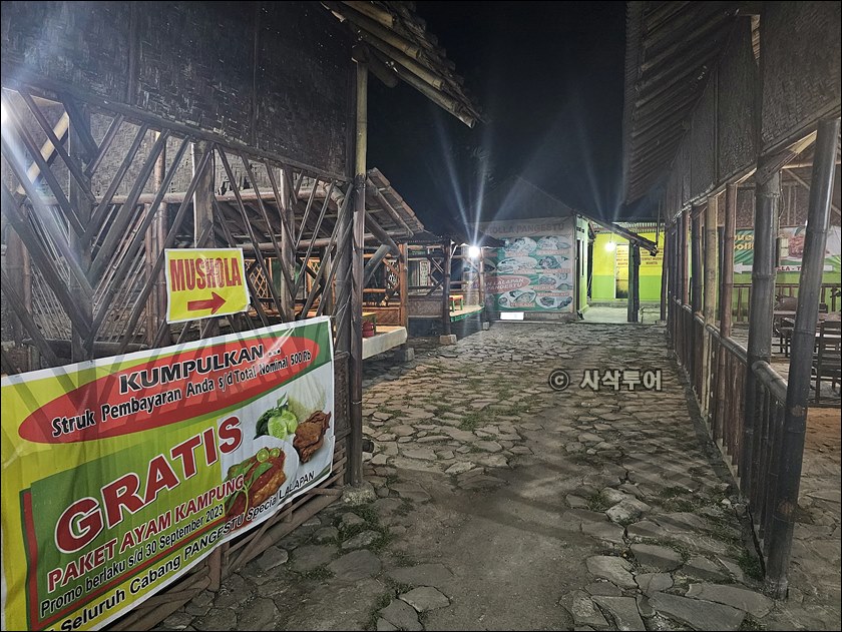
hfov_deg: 73.9
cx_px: 421
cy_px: 316
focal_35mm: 23
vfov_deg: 58.9
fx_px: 560
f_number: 1.7
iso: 800
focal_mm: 6.3
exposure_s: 1/25
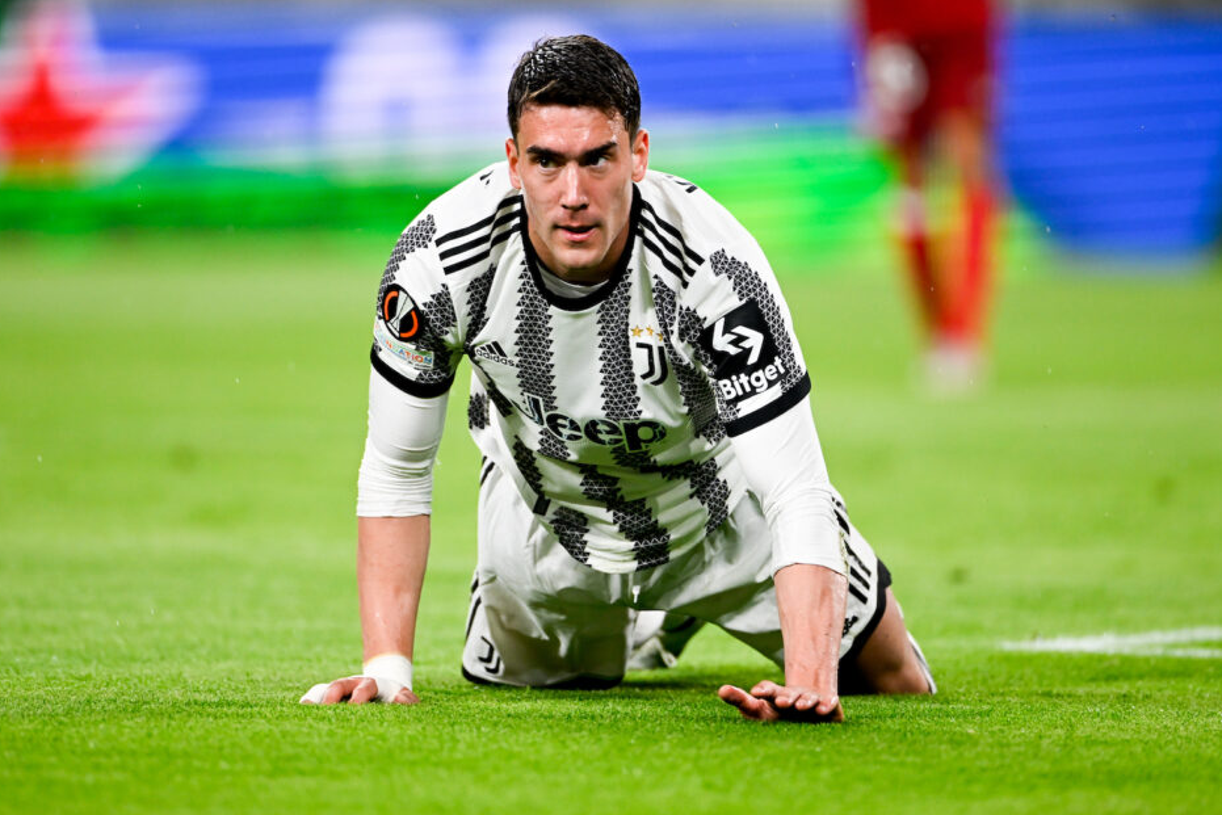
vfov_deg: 3.1
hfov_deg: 4.7
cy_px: 372
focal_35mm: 440
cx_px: 600
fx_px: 14937
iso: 1250
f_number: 2.8
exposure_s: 1/1250
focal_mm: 400
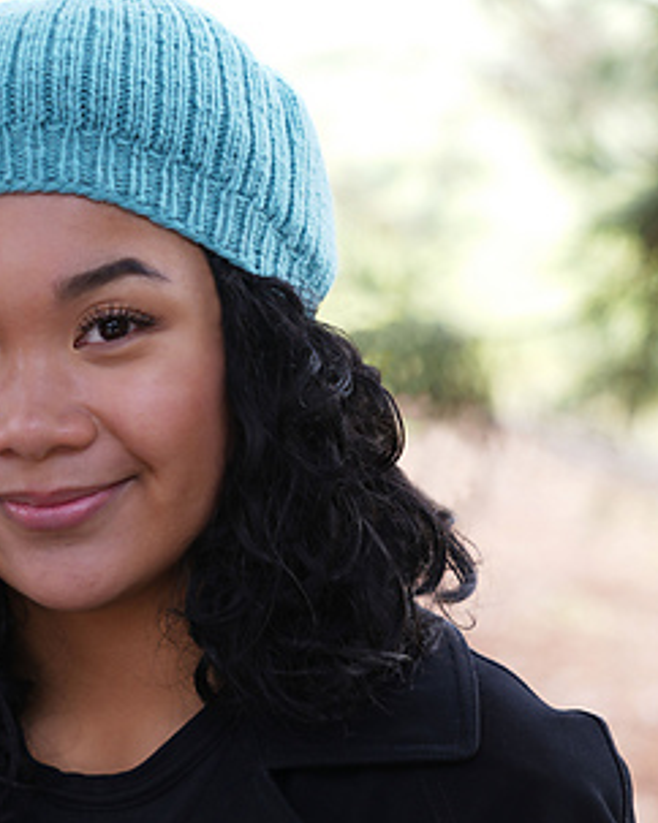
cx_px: 192
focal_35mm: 139
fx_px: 3387
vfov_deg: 13.9
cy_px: 456
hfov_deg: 11.1
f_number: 4
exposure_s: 1/20
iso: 80
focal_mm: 70
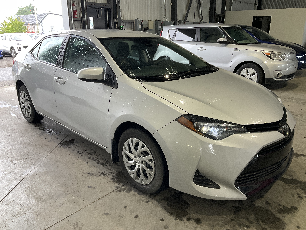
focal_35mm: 29
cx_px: 153
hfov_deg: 61.7
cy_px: 115
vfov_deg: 48.2
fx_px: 256
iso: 50
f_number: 1.8
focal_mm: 3
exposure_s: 1/120
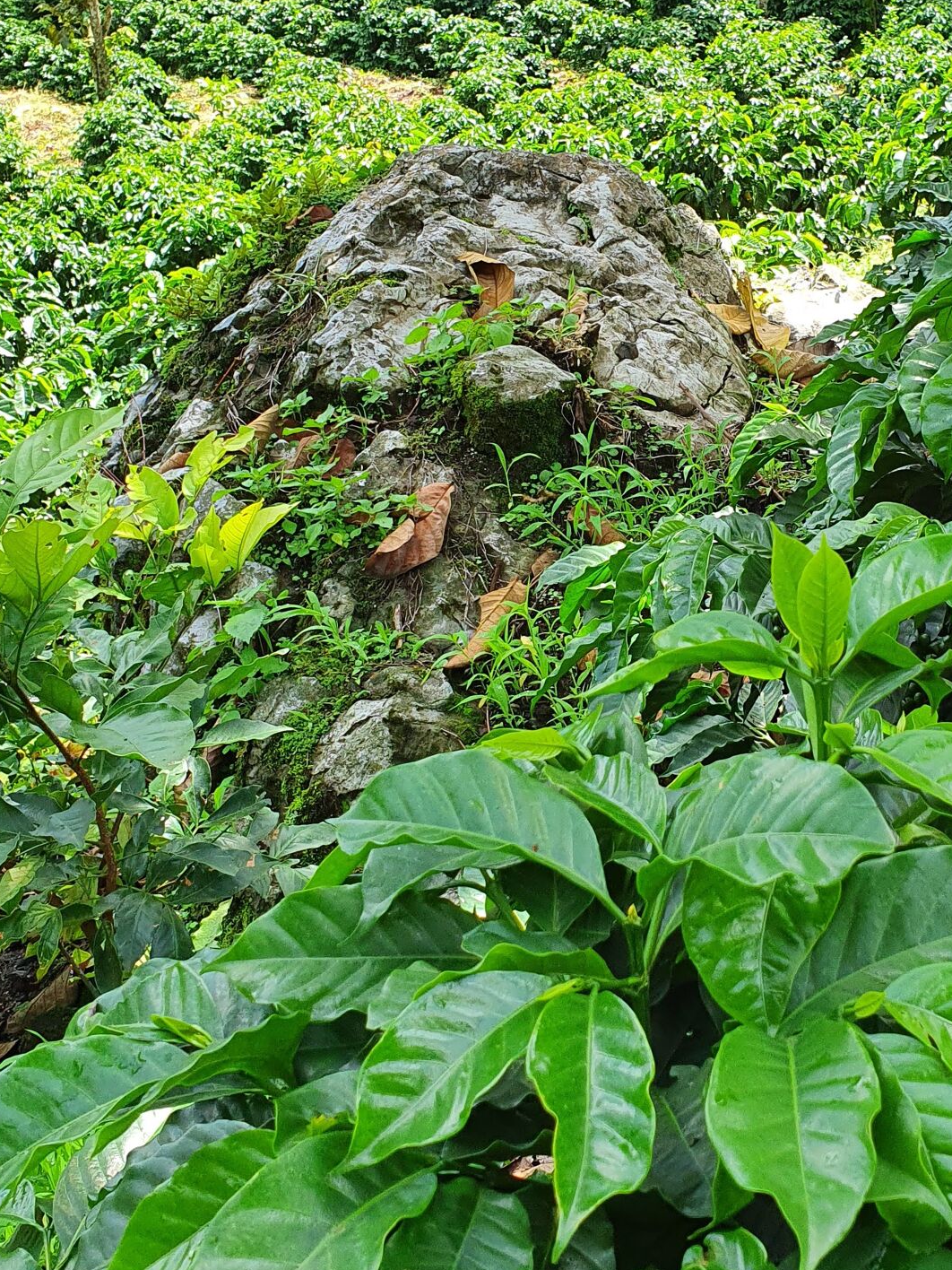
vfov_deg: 39.8
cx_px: 762
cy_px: 400
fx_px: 1723
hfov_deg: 30.1
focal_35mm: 47
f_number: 2.4
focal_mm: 4.32
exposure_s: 1/279
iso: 50
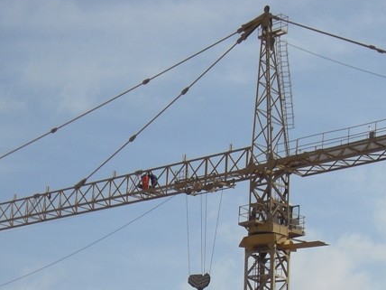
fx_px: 1572
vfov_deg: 10.4
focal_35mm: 141
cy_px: 312
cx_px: 172
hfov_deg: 14.0
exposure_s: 1/250
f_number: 9.1
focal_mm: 10.1
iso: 80
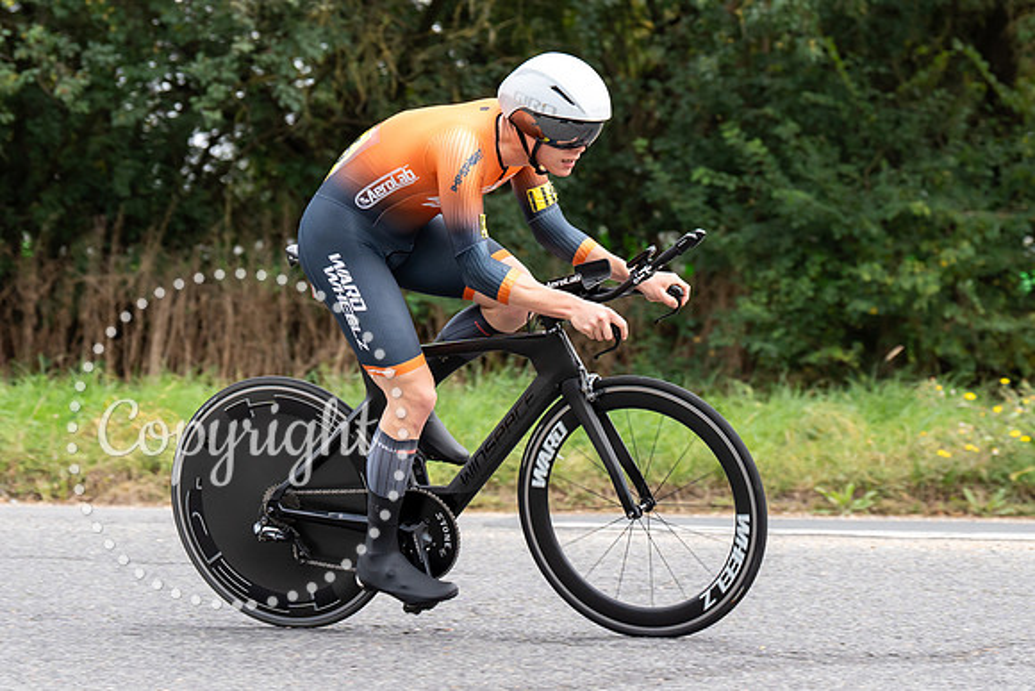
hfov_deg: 13.7
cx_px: 599
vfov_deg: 9.2
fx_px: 4292
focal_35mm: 149
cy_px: 238
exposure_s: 1/1000
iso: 640
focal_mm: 93
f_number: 4
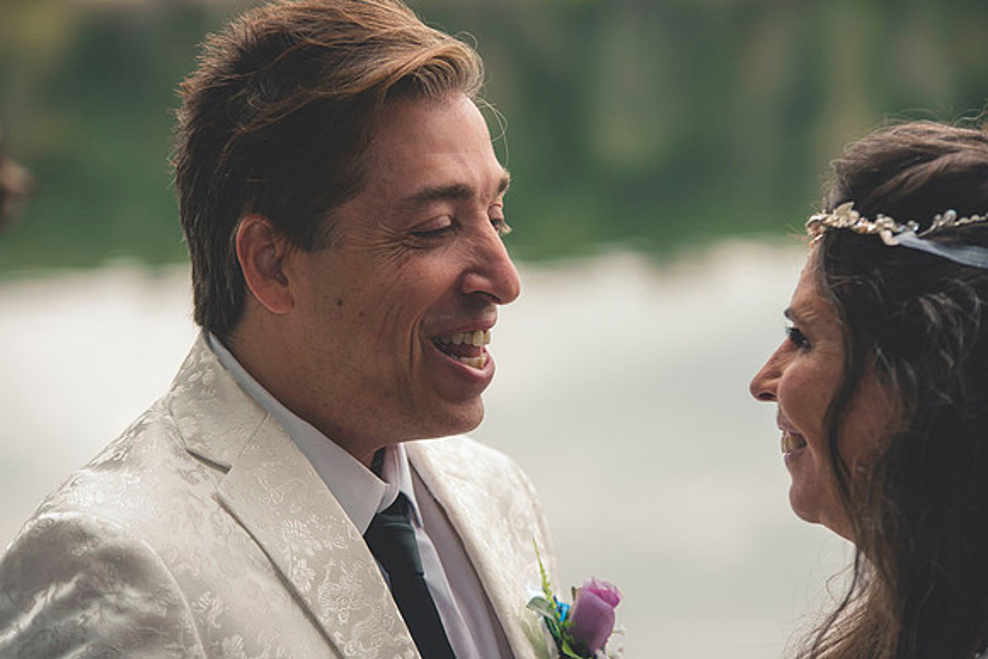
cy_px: 330
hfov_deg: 14.7
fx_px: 3843
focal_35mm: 140
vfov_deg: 9.8
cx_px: 494
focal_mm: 140
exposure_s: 1/200
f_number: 5
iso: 160
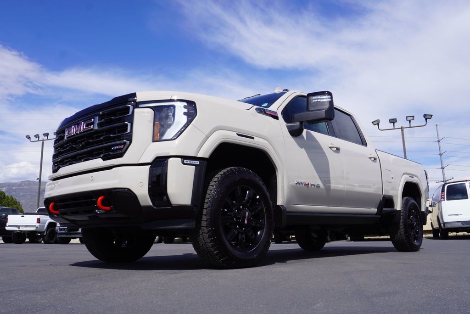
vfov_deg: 43.7
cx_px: 235
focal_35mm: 30
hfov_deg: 61.9
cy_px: 157
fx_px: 392
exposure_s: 1/200
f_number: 10
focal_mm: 20
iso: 100
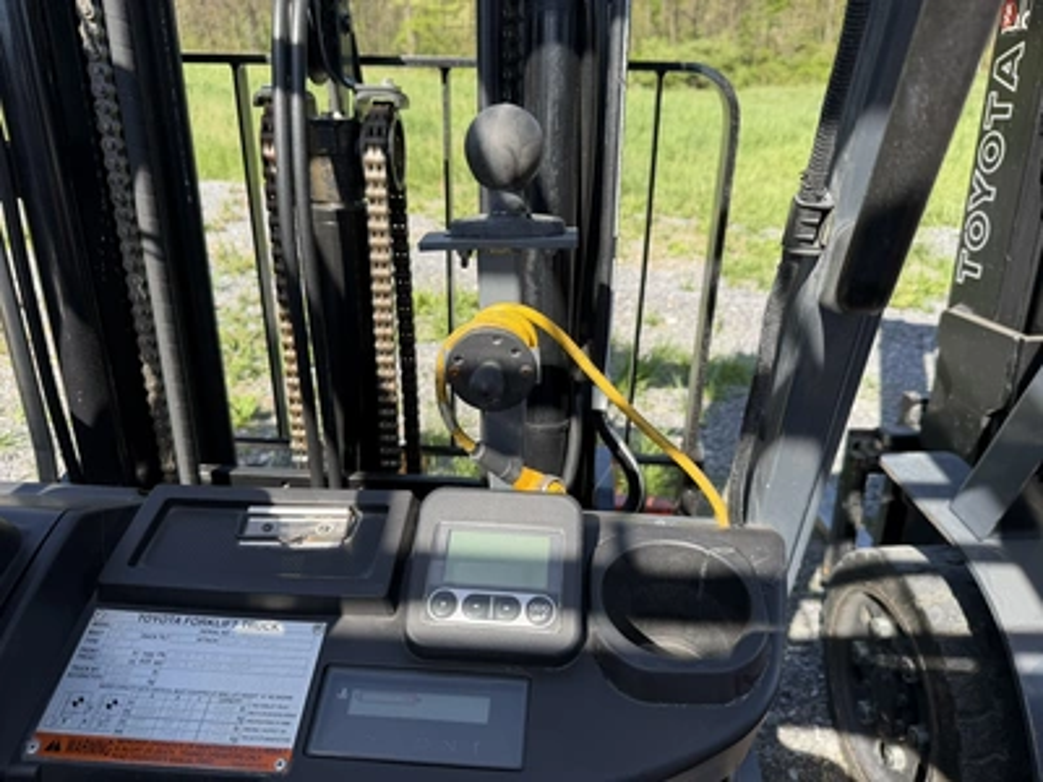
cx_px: 522
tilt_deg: -29.1
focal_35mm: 24
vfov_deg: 56.8
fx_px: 723
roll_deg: +2.1
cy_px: 391
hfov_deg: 71.6
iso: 80
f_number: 1.78
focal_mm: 6.76
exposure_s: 1/1493
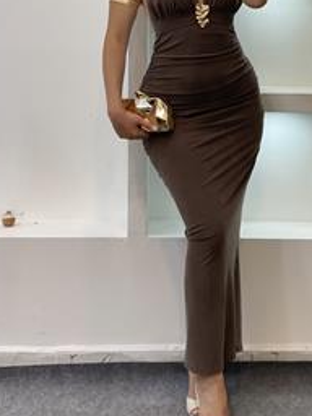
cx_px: 206
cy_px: 144
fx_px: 1009
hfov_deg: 17.5
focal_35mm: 84
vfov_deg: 23.2
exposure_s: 1/100
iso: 80
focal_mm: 6
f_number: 2
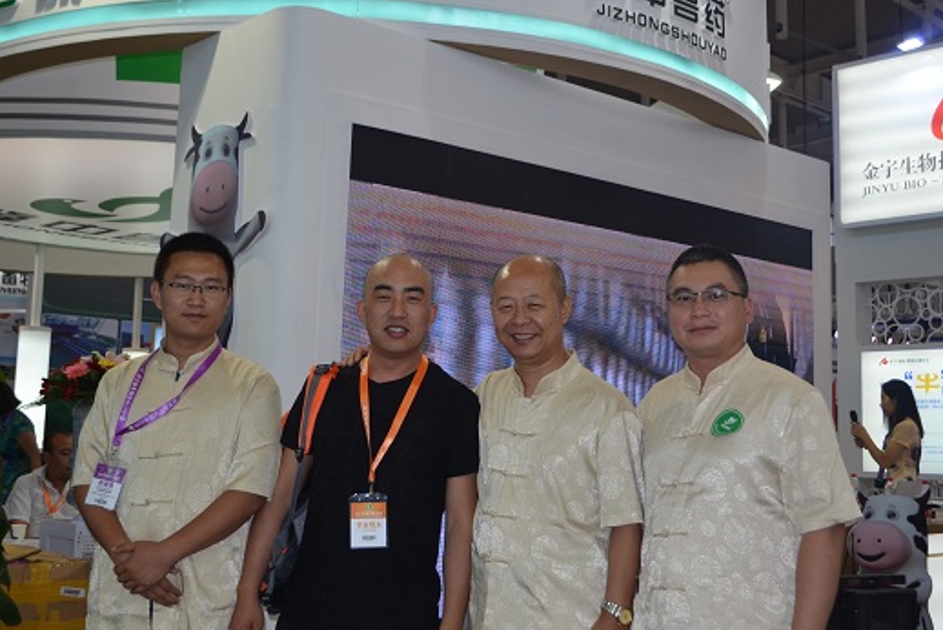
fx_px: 1232
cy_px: 246
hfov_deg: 41.9
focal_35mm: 47
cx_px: 468
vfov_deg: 28.6
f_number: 3.8
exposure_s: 1/125
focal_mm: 22
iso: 200
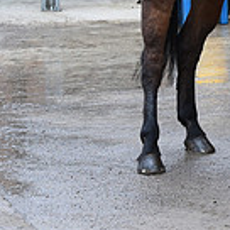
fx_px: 2240
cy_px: -69
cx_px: 462
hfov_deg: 5.7
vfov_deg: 5.8
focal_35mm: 298
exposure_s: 1/500
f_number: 5.6
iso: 1400
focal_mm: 82
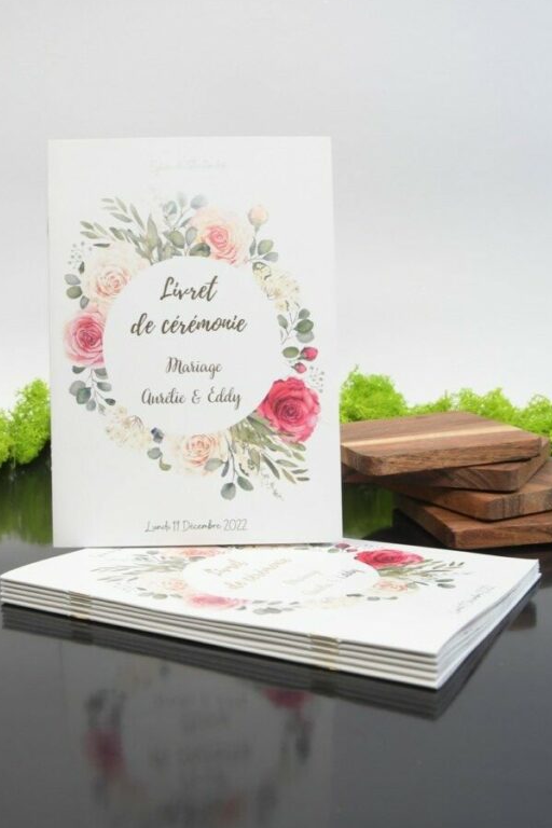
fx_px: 1196
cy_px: 406
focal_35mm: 52
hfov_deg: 25.9
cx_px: 206
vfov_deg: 38.2
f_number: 8
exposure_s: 1/125
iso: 800
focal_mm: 26
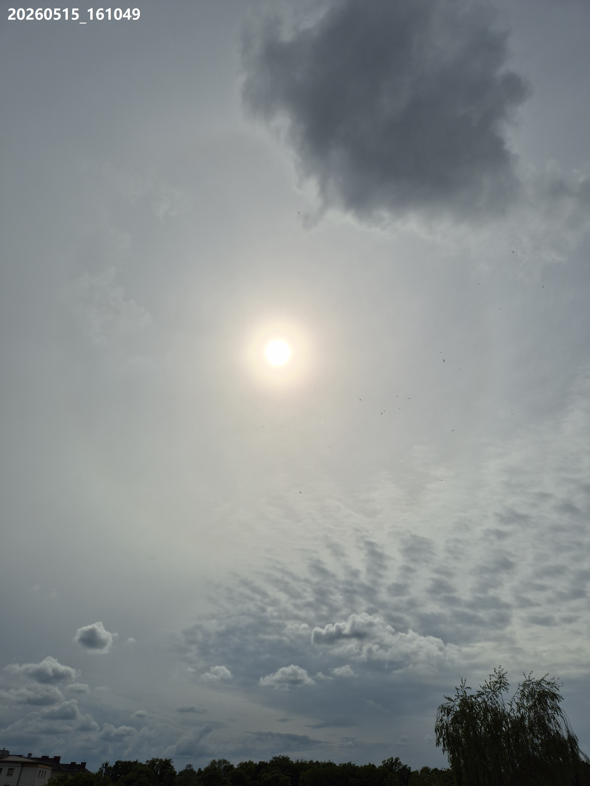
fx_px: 523
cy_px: 393
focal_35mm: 23
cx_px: 295
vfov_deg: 73.9
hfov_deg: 58.9
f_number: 1.8
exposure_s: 1/15424
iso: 25
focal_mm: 5.4
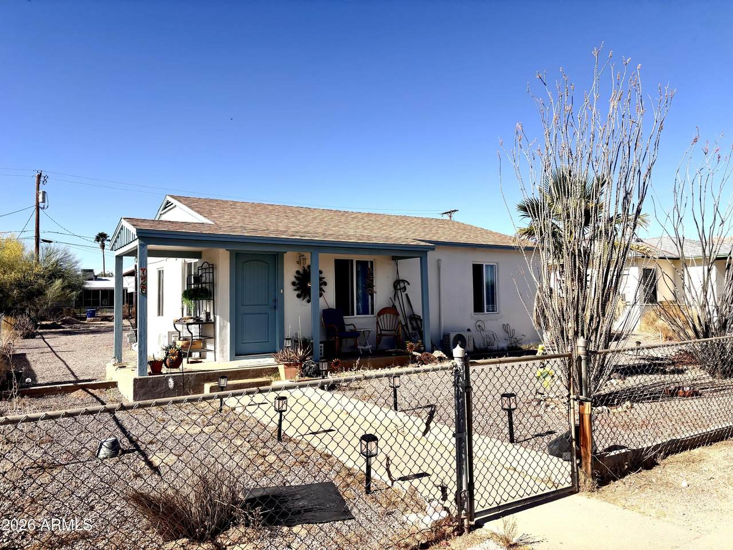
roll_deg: +1.1
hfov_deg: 67.3
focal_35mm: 26
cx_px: 366
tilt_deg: +2.3
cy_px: 275
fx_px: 551
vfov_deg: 53.1
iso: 50
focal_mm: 5.96
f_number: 1.6
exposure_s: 1/3937
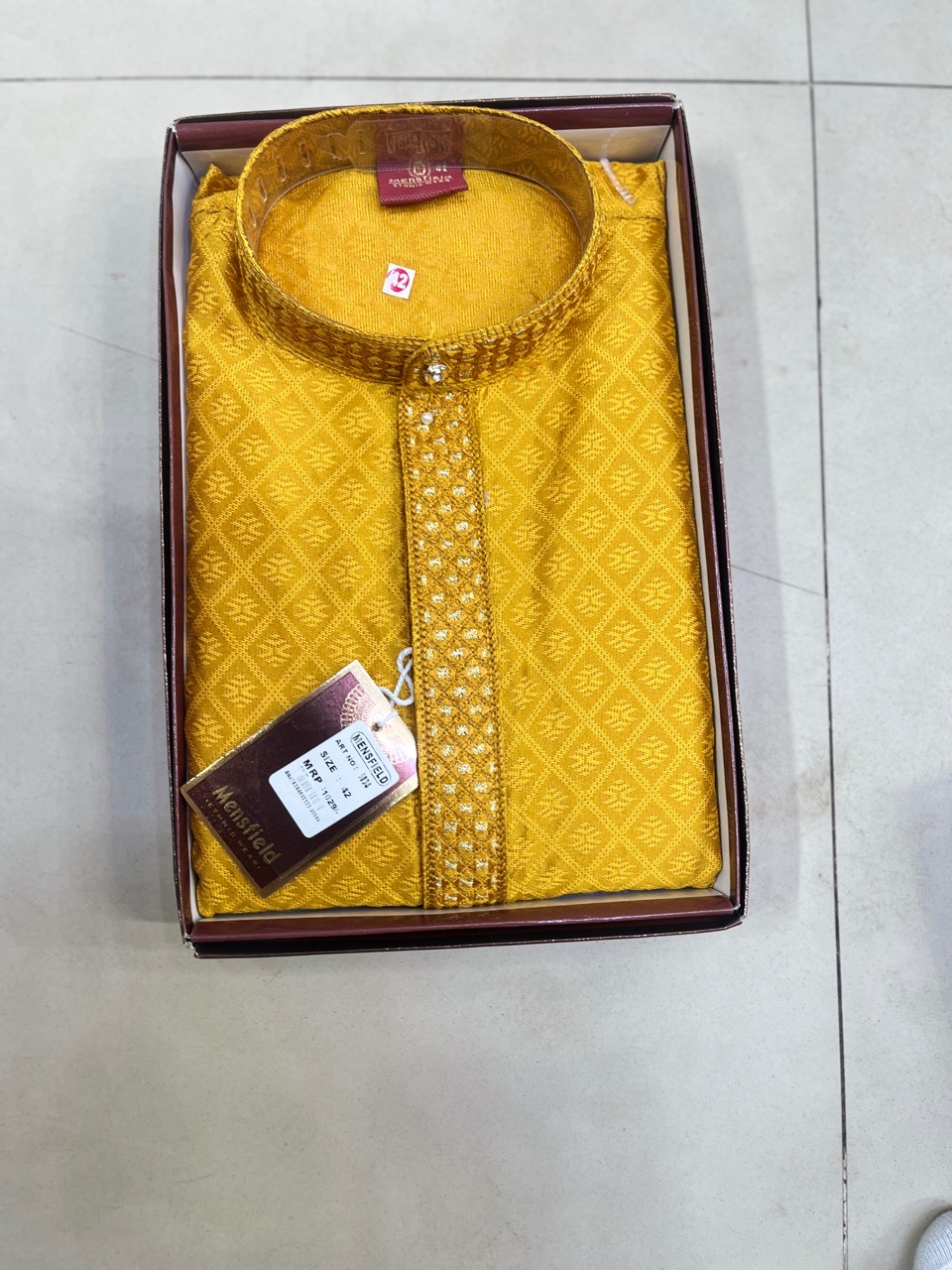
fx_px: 953
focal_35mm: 26
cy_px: 635
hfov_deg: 53.1
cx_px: 476
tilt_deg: -84.4
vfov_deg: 67.3
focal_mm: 5.1
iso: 50
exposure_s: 1/100
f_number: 1.6
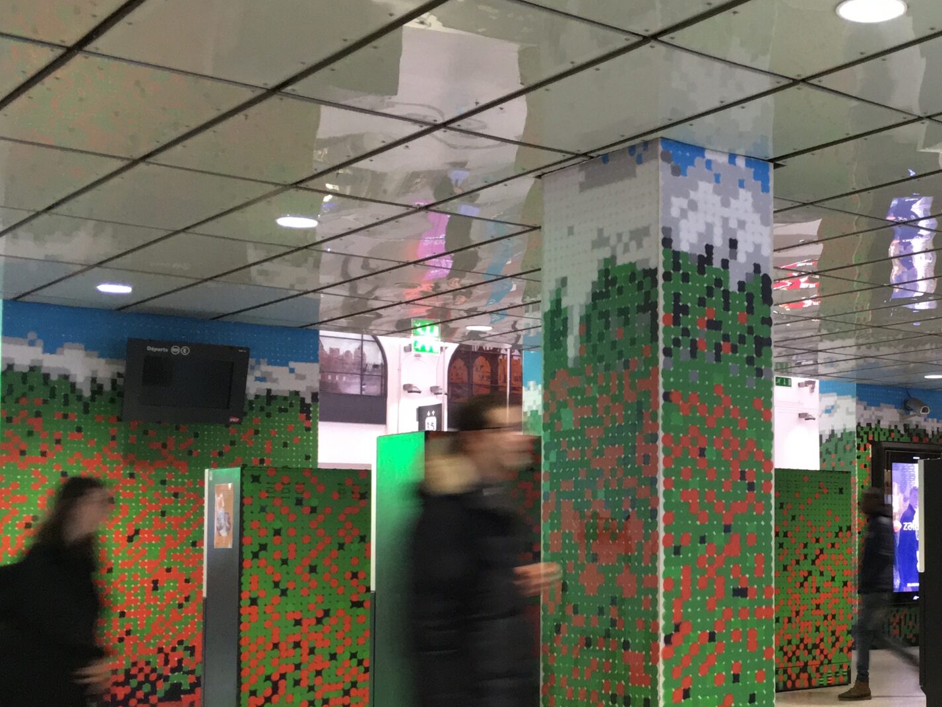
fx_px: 1415
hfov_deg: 35.6
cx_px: 761
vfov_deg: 27.9
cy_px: 459
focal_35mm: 52
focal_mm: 4.15
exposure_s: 1/17
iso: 200
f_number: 2.2
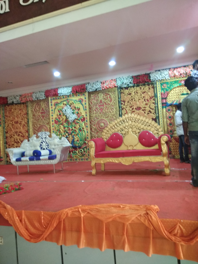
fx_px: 160
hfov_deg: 63.4
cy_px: 132
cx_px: 99
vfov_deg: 79.0
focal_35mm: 21
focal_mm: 3.57
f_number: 2
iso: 640
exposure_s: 1/17
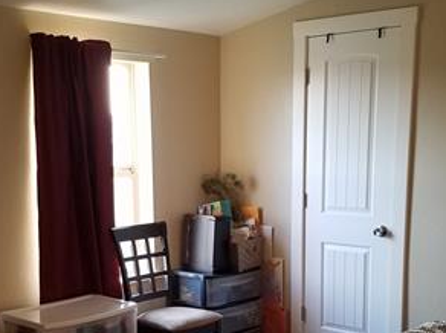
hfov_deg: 33.8
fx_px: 733
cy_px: 259
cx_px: 211
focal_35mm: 57
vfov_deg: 25.2
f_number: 1.7
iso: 160
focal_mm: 4.2
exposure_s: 1/30
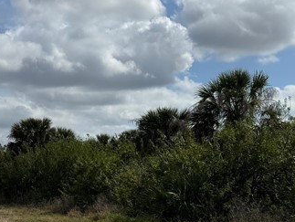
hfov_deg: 24.7
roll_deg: +0.8
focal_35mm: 76
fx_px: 648
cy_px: 217
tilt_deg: -3.1
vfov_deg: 18.9
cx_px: 17
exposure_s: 1/12346
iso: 80
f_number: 1.78
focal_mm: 6.76
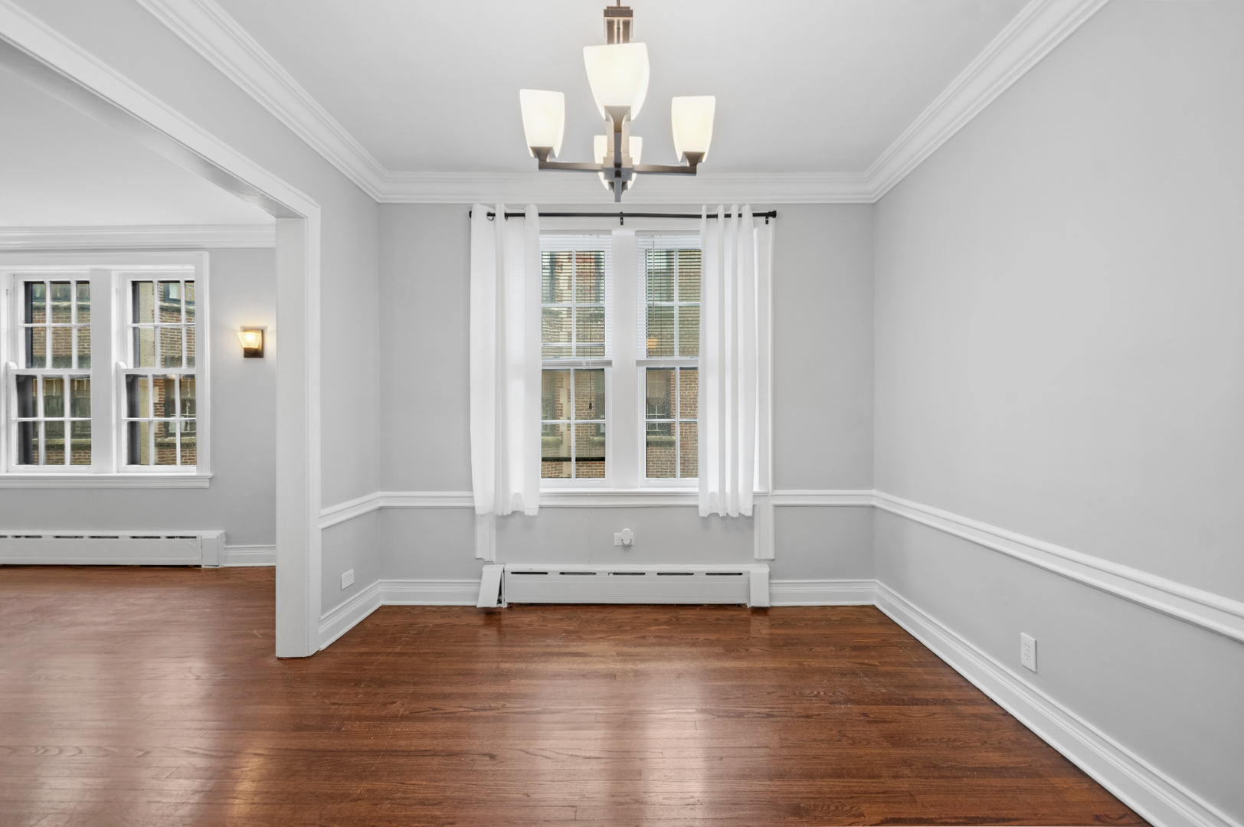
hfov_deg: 100.4
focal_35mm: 15
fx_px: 518
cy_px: 414
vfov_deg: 77.2
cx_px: 622
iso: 400
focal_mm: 10
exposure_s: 1/8
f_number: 8
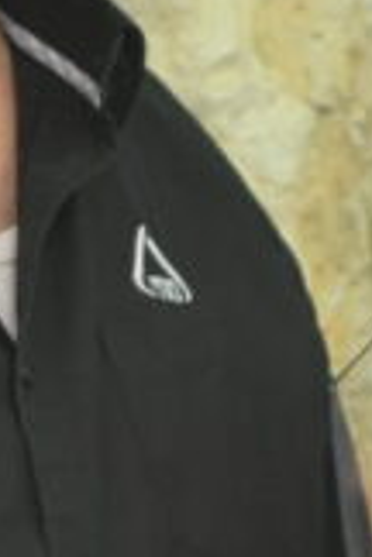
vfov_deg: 3.7
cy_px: 1035
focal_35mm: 548
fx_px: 8493
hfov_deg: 2.5
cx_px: 332
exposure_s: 1/250
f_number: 2.8
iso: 1000
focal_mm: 70
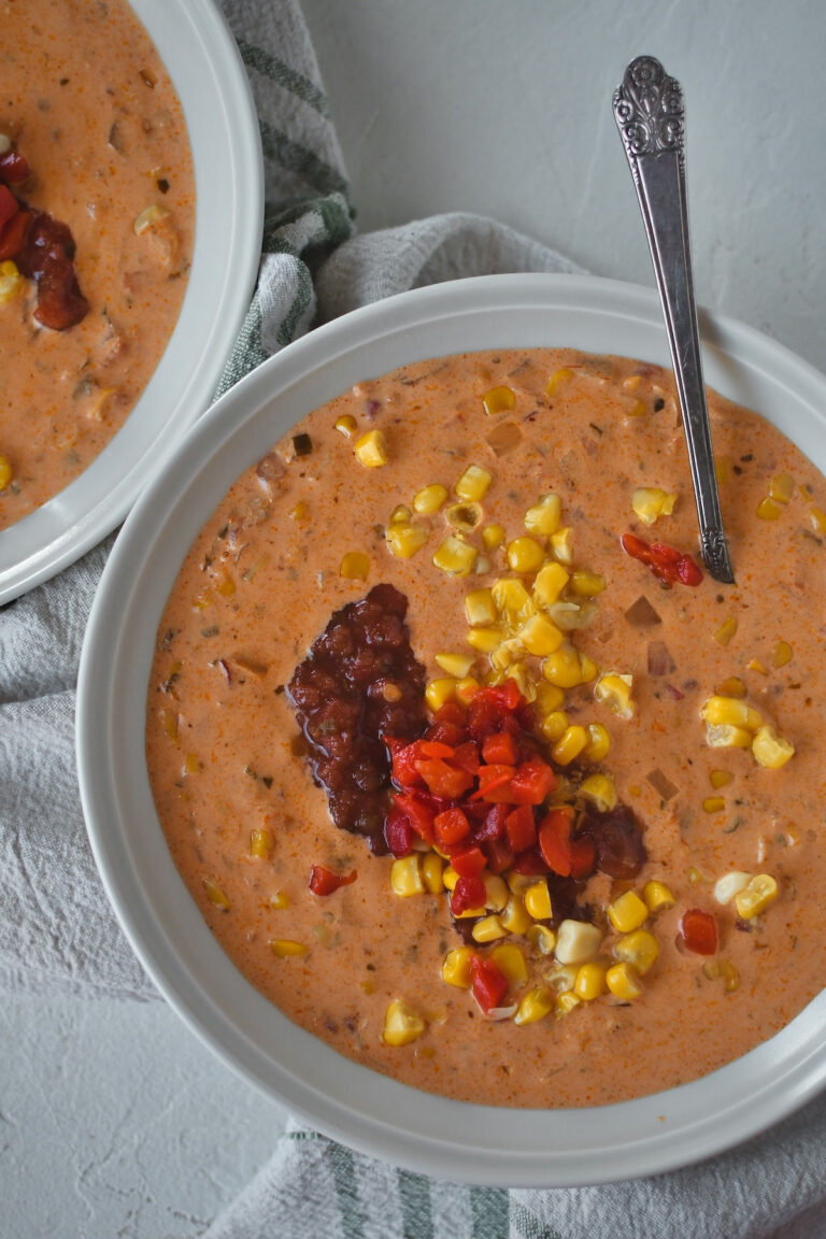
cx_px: 413
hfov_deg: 26.0
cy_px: 620
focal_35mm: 52
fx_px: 1790
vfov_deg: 38.2
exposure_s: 1/200
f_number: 3.2
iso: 800
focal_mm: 35
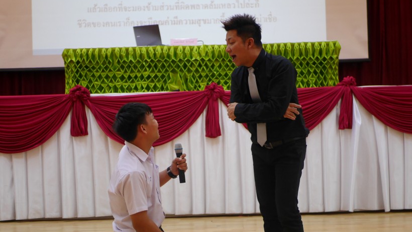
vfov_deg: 17.7
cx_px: 193
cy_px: 122
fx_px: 743
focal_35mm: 68
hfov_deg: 31.0
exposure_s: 1/500
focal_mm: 25
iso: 1000
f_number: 1.8
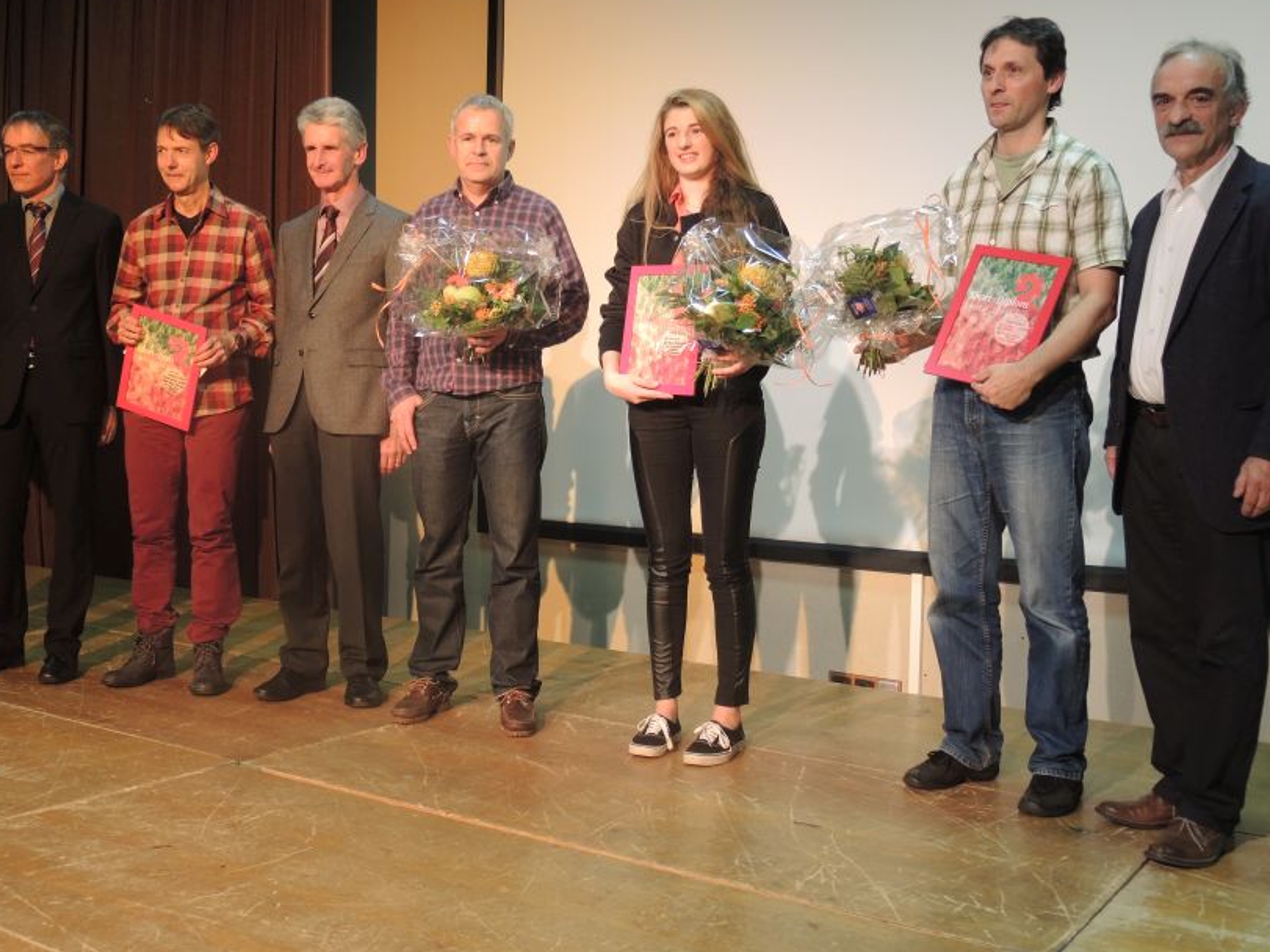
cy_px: 415
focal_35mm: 37
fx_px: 1357
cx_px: 562
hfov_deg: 50.0
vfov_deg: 38.6
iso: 220
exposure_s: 1/30
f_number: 2
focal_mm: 6.5
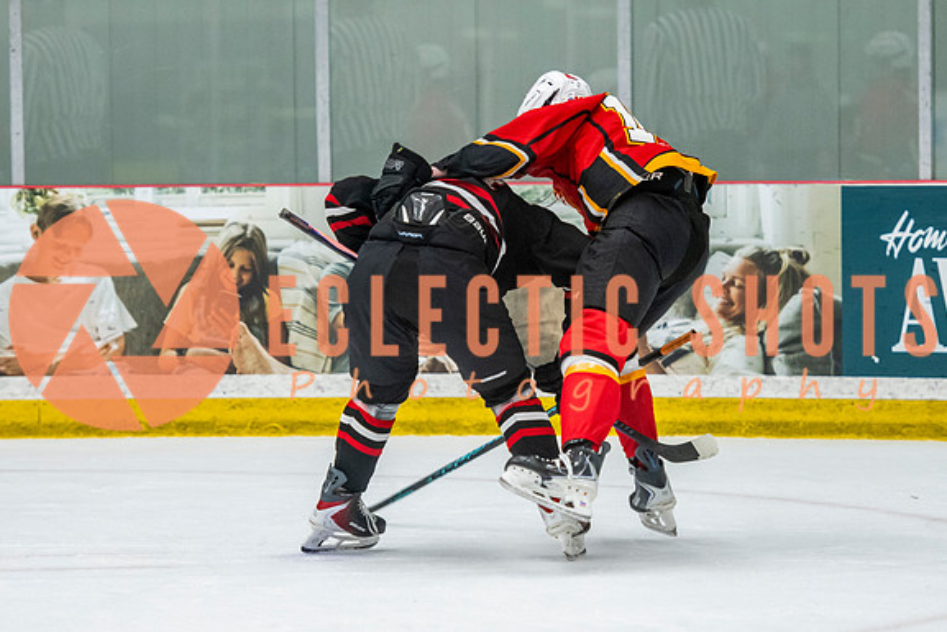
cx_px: 473
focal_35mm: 245
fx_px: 6446
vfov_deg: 5.6
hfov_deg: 8.4
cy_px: 290
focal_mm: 140
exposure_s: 1/640
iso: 2000
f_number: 3.2
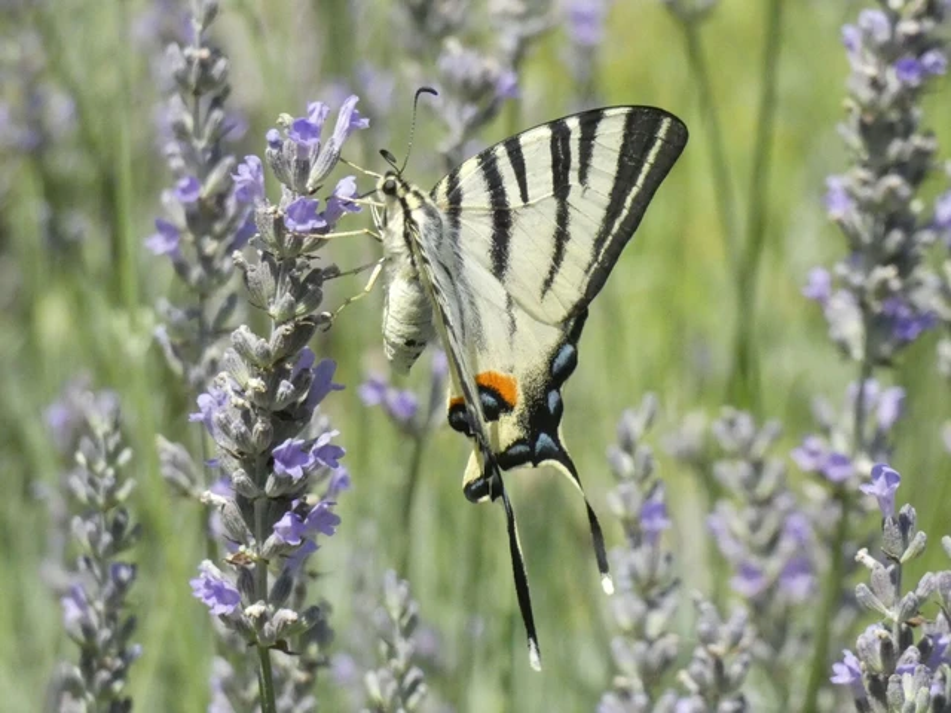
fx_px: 7088
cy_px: 356
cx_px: 476
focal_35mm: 258
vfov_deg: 5.8
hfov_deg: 7.7
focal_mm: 46.2
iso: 800
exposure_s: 1/1000
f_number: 5.5
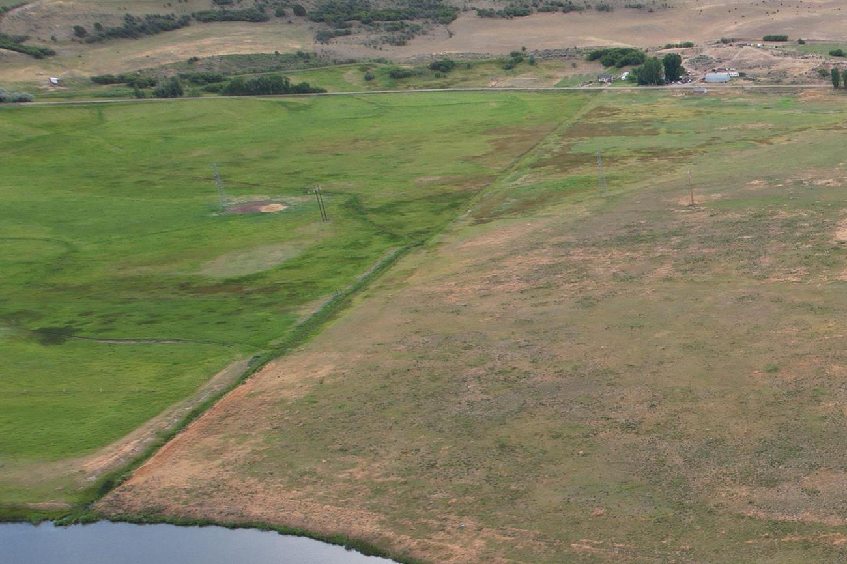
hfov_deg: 32.2
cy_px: 548
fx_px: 1223
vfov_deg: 24.9
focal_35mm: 52
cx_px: 996
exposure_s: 1/320
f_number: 2.8
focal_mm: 8.38
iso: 100
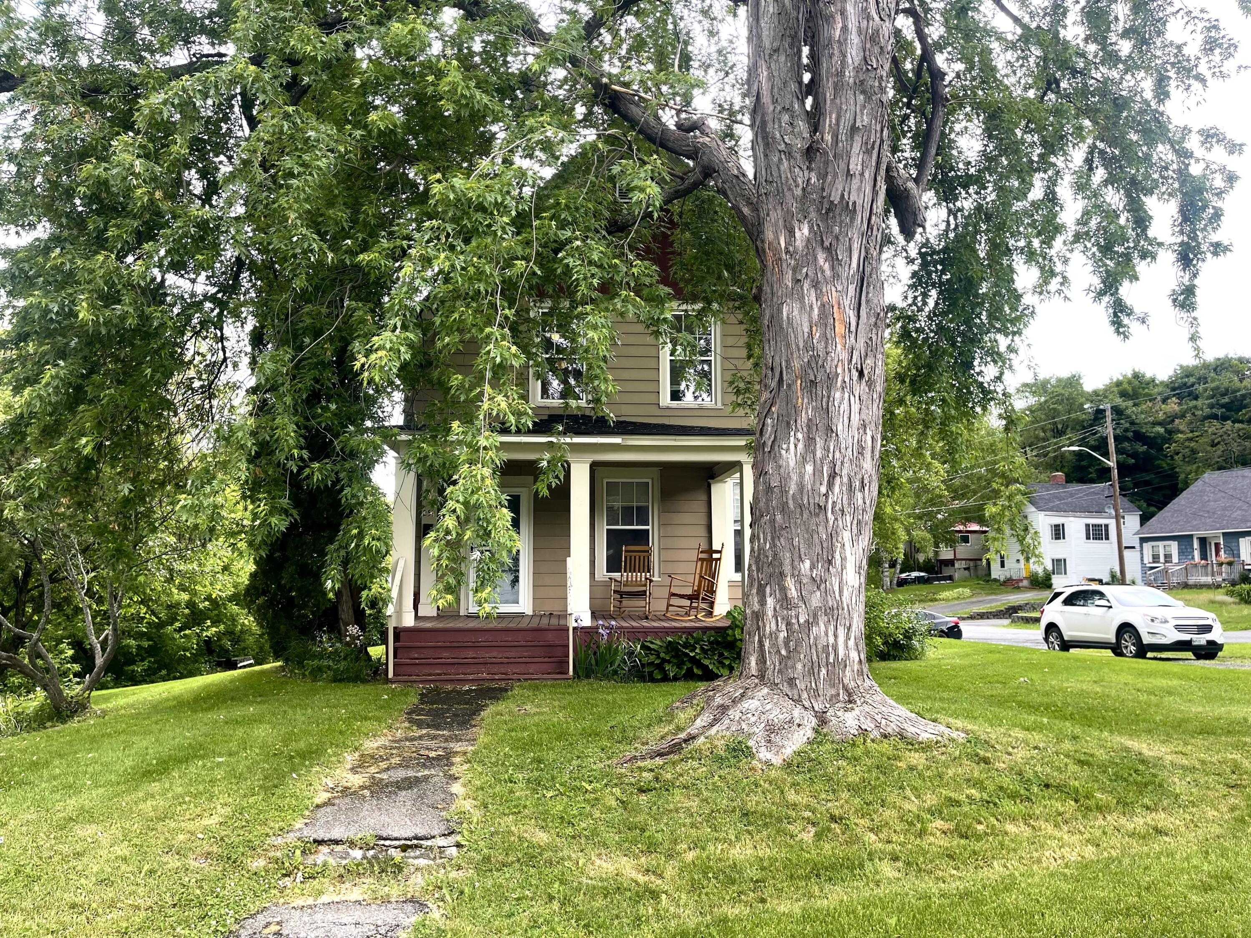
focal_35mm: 25
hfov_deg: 69.4
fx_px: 903
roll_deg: -0.2
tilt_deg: +6.7
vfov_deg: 54.9
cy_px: 469
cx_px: 626
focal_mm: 5.1
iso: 32
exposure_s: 1/181
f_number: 1.6
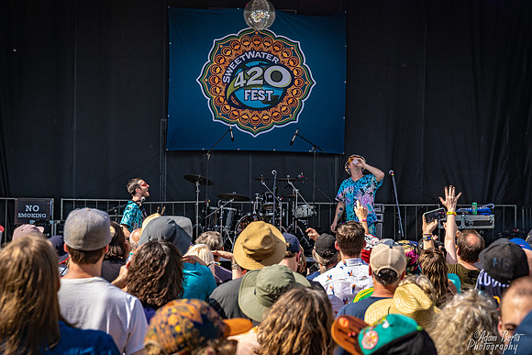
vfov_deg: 17.0
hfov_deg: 25.3
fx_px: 1185
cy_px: 168
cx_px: 282
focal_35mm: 80
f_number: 7.1
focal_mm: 75
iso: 200
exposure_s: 1/500
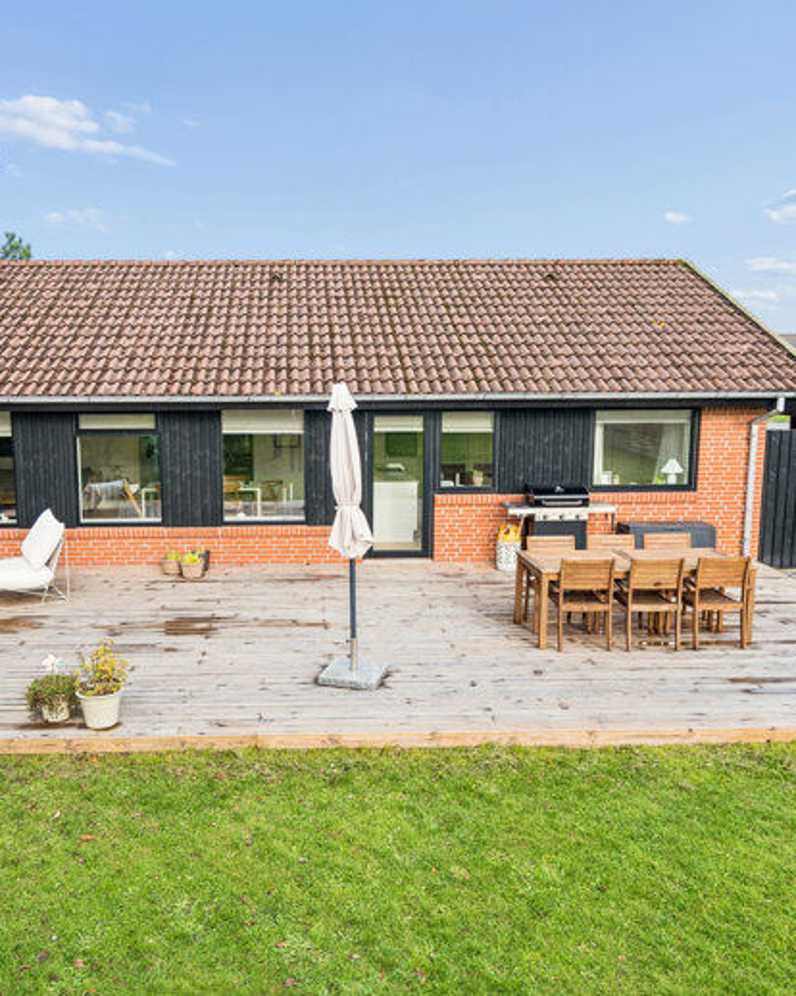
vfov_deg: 60.5
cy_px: 486
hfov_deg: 49.6
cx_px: 317
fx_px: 854
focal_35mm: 29
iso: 400
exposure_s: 1/800
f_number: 4
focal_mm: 20
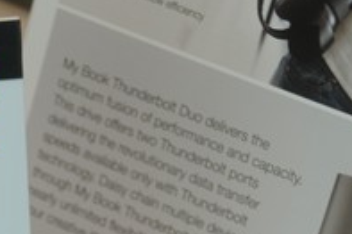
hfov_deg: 8.5
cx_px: -145
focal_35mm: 237
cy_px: 317
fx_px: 2315
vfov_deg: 5.7
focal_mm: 52
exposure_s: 1/60
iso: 200
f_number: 6.3
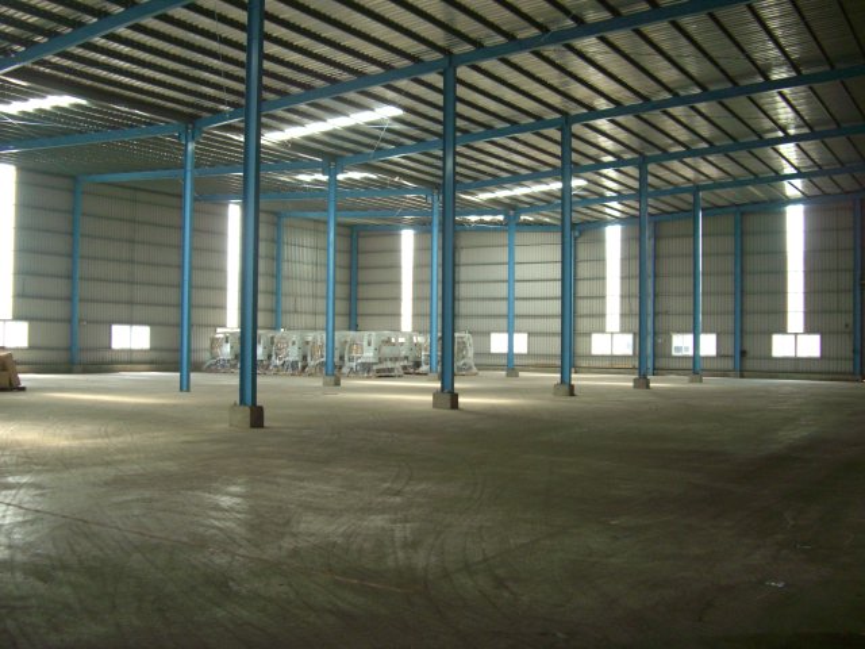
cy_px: 324
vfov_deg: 37.7
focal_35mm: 38
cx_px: 432
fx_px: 950
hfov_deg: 49.0
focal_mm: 7.9
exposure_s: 1/80
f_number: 2.8
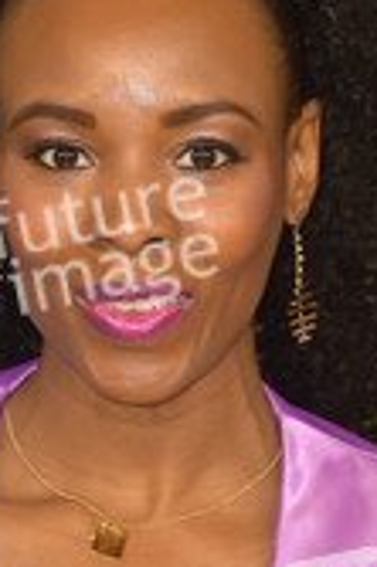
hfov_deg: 2.7
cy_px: 428
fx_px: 7917
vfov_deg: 4.1
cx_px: 144
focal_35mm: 503
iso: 320
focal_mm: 210
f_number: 7.1
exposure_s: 1/250
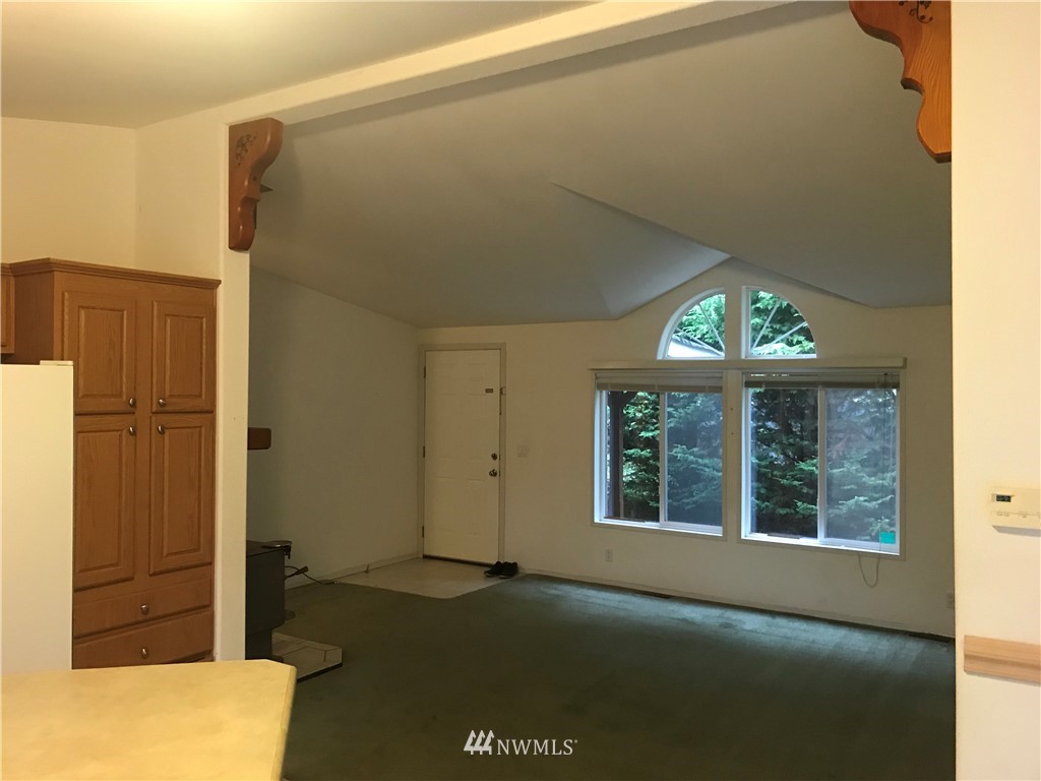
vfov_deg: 49.7
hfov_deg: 63.4
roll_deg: +0.0
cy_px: 390
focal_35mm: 28
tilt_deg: +1.9
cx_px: 520
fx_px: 842
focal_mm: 3.99
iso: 100
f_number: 1.8
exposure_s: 1/9
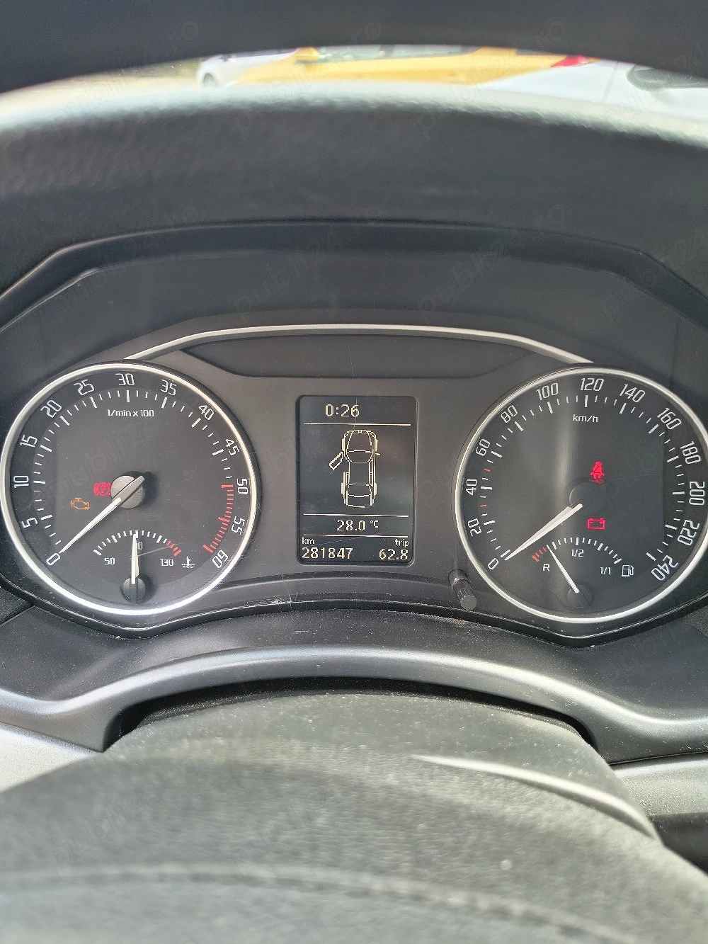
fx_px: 654
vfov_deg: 71.6
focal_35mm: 24
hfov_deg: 56.8
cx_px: 354
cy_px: 472
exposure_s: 1/100
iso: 166
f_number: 1.8
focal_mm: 5.56
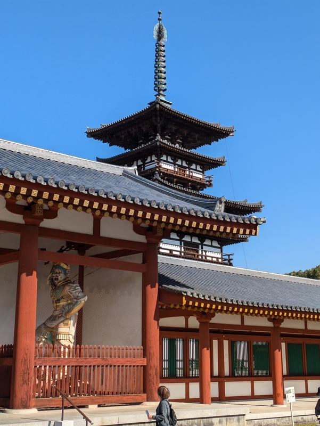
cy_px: 213
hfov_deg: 28.6
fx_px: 628
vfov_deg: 37.5
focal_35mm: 51
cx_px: 160
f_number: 1.89
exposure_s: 1/1988
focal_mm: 5.43
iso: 43
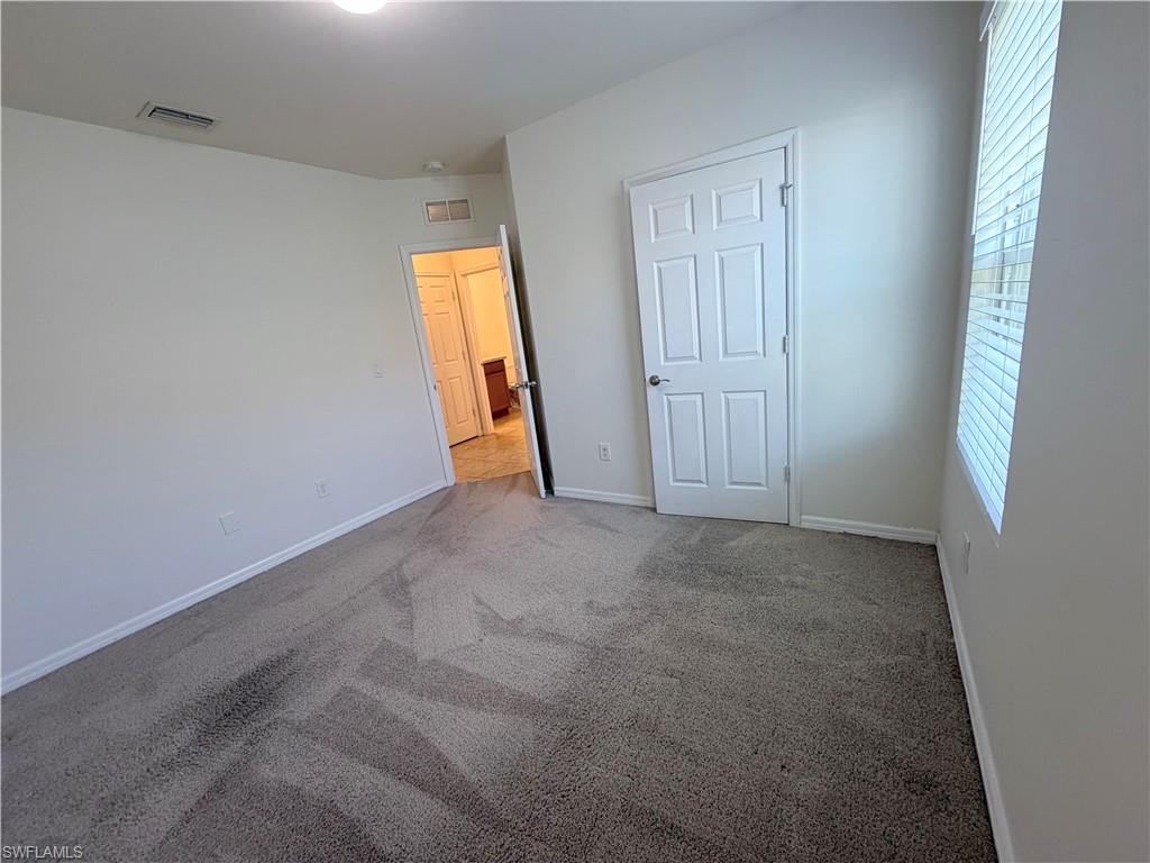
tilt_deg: -13.2
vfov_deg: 85.7
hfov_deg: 102.1
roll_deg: +7.1
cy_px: 432
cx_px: 575
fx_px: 465
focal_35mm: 14
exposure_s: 1/120
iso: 200
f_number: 2.2
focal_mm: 2.22
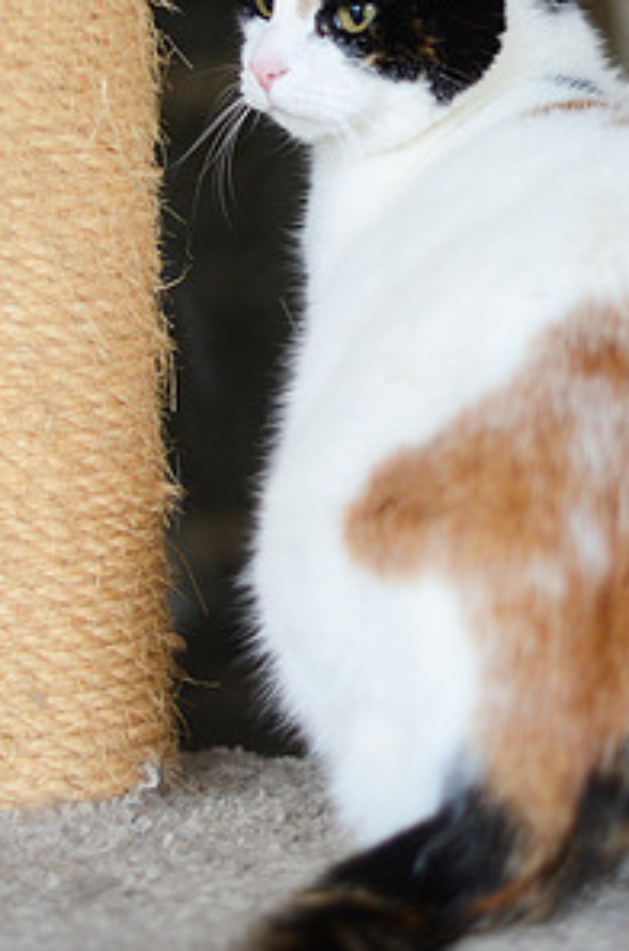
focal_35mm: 114
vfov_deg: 18.0
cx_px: 443
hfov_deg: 11.9
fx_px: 3002
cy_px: 369
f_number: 1.8
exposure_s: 1/800
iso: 800
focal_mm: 50
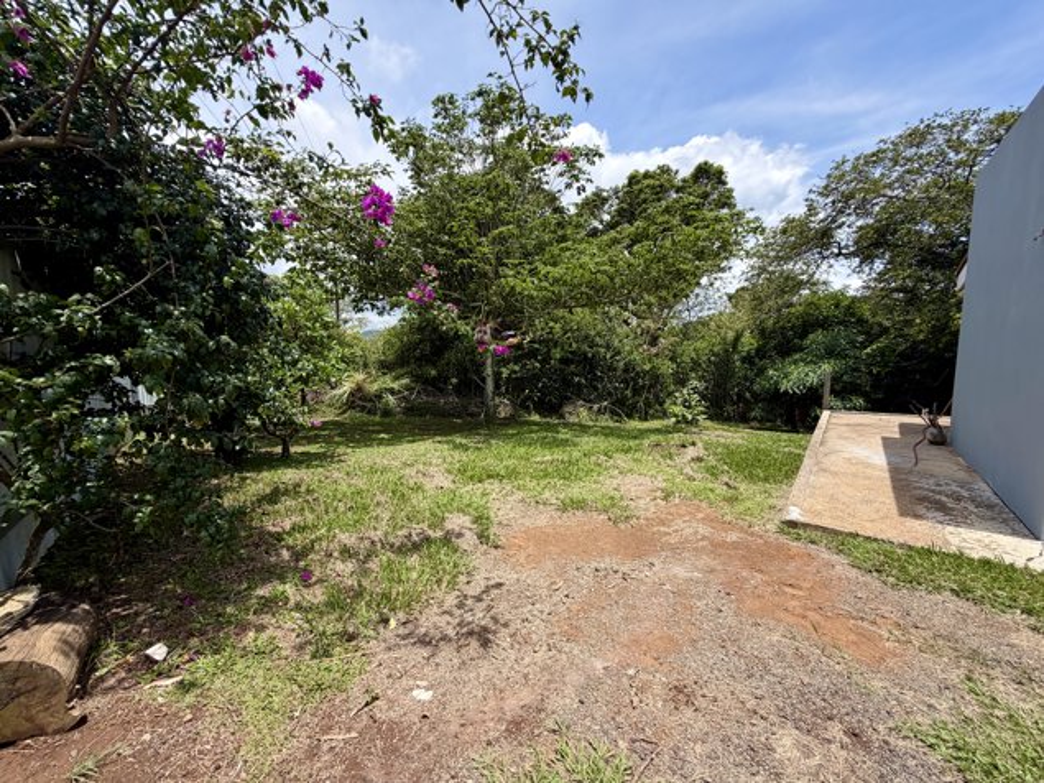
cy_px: 392
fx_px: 422
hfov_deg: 102.1
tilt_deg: -5.4
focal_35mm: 14
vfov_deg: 85.7
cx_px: 522
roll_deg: +1.0
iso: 32
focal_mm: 2.22
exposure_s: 1/770
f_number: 2.2
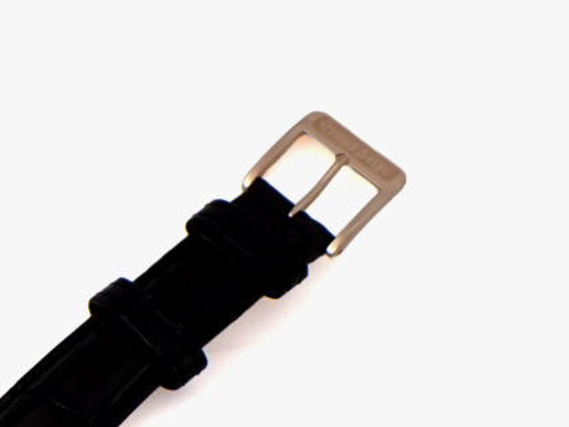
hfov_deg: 17.1
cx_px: -198
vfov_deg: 13.3
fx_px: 1760
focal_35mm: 107
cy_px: 591
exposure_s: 1/160
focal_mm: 6.83
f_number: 2.7
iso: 200
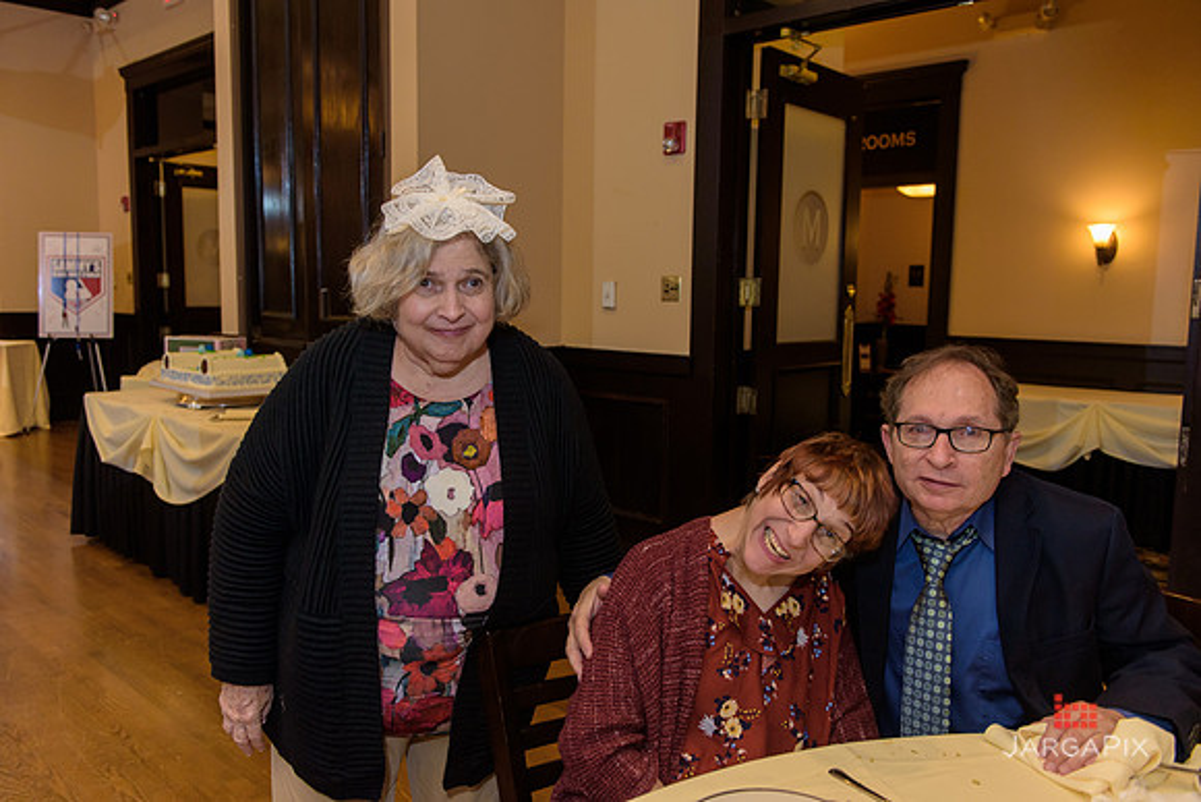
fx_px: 968
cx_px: 600
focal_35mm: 29
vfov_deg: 45.0
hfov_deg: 63.6
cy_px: 401
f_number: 3.2
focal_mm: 29
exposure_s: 1/125
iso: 1600
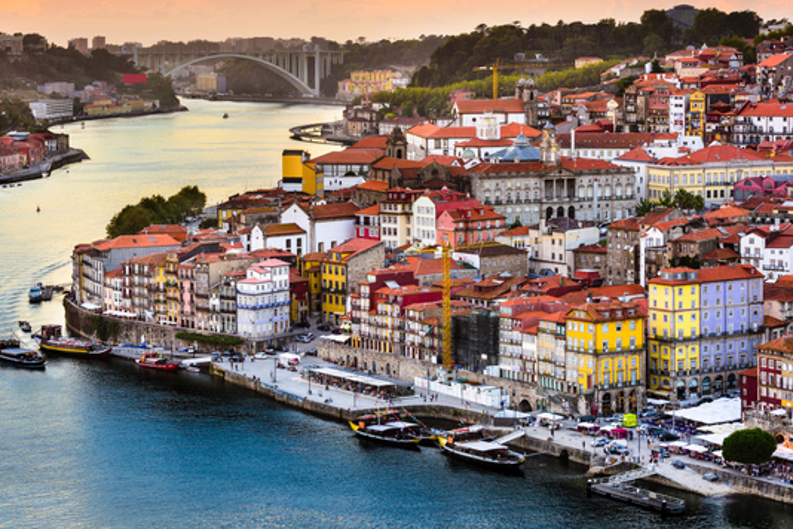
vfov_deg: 14.4
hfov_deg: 21.5
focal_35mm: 95
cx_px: 389
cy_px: 172
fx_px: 2092
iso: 100
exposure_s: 1/2.5
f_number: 8
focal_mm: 70
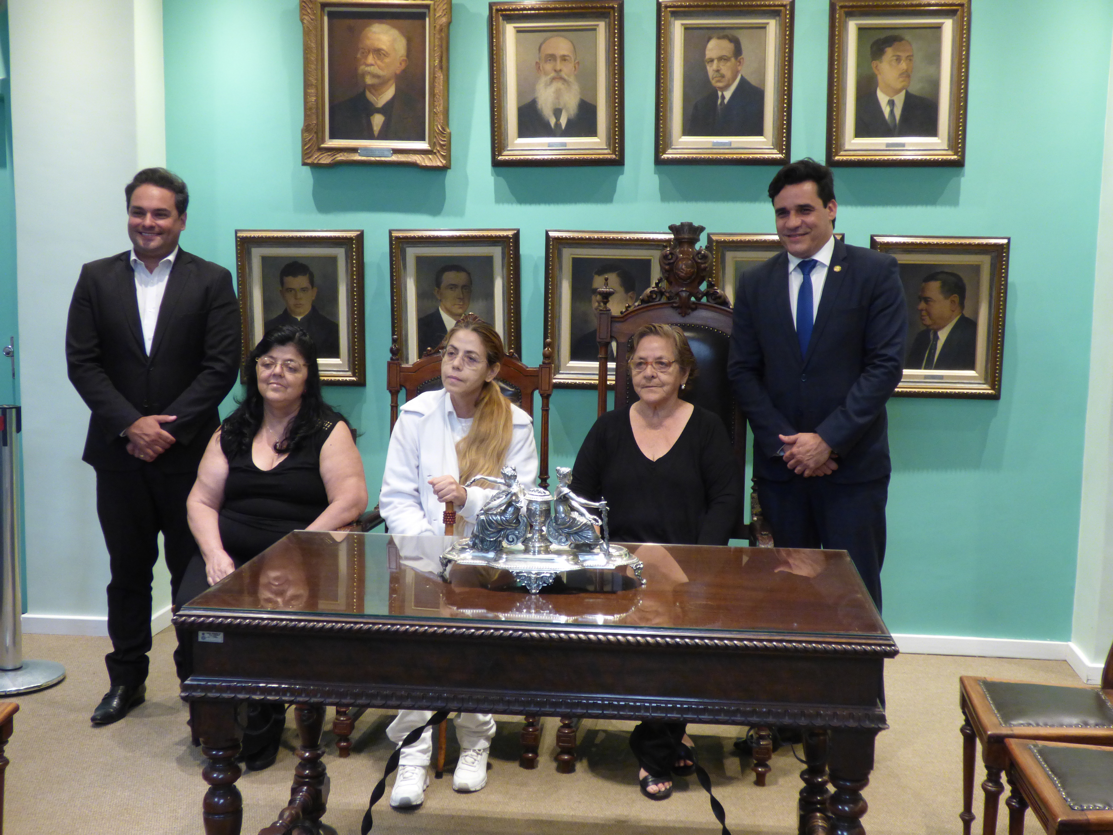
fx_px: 1318
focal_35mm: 41
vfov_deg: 35.1
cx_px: 556
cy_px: 418
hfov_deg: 45.8
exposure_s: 1/20
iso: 400
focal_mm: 7.07
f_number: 3.6
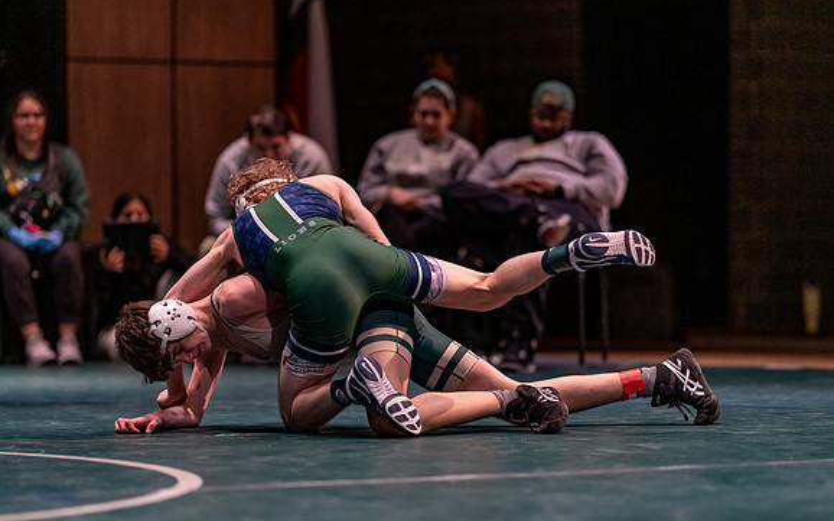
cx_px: 417
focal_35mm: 148
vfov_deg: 8.9
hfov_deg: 14.1
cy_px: 293
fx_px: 3363
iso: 2000
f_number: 1.8
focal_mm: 135
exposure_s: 1/800
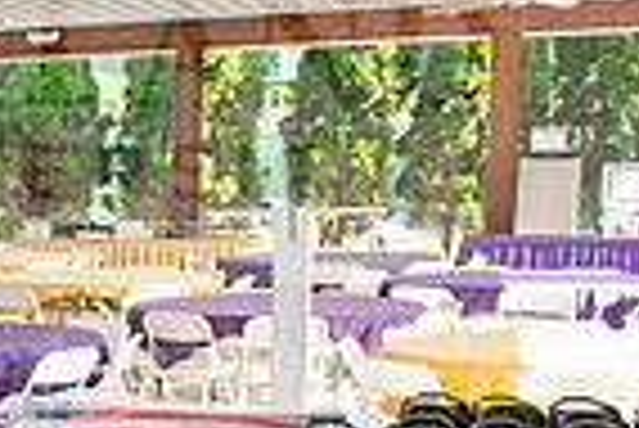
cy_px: 453
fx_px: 1741
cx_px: -644
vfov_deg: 13.7
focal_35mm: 98
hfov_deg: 16.1
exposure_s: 1/200
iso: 400
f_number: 3.2
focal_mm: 24
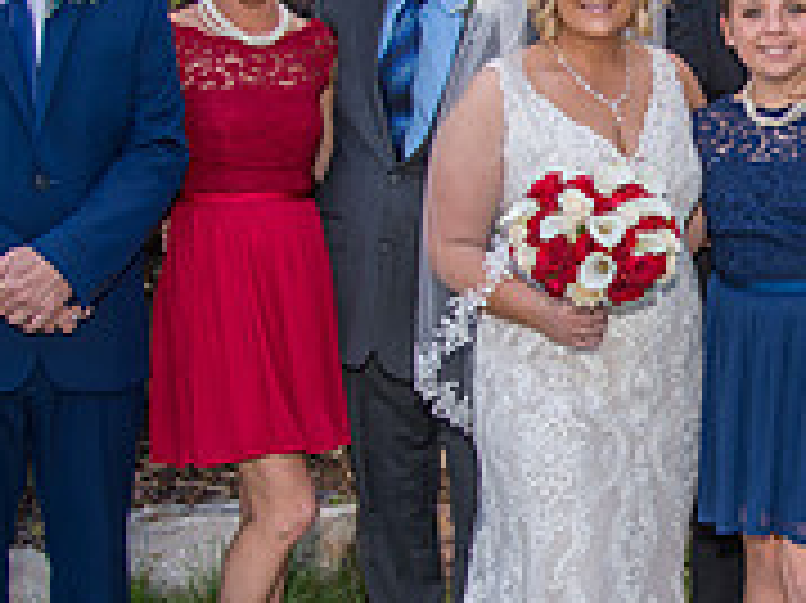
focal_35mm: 85
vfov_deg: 17.3
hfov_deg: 22.4
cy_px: 273
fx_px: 1978
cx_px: 741
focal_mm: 24
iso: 125
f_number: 4
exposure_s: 1/250
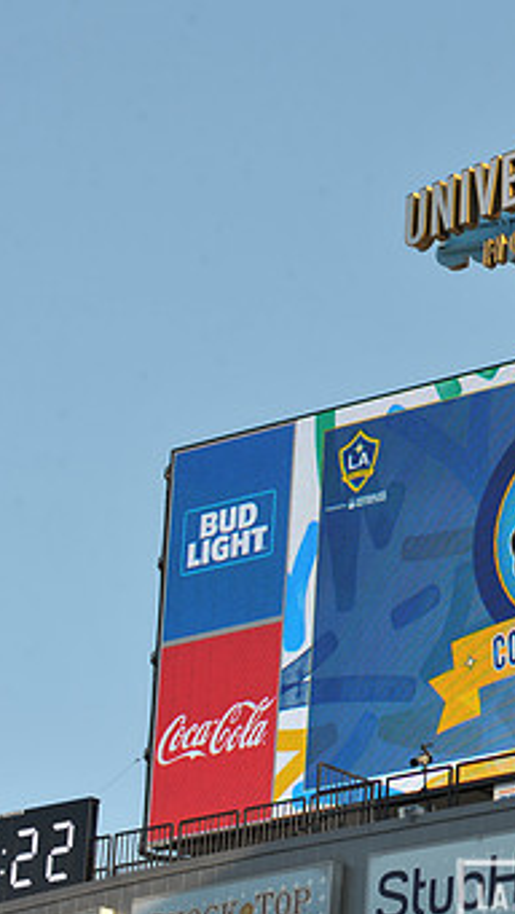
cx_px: 646
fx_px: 4536
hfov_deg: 6.5
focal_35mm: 187
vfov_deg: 11.5
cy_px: 493
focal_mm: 105
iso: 200
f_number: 9
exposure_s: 1/320
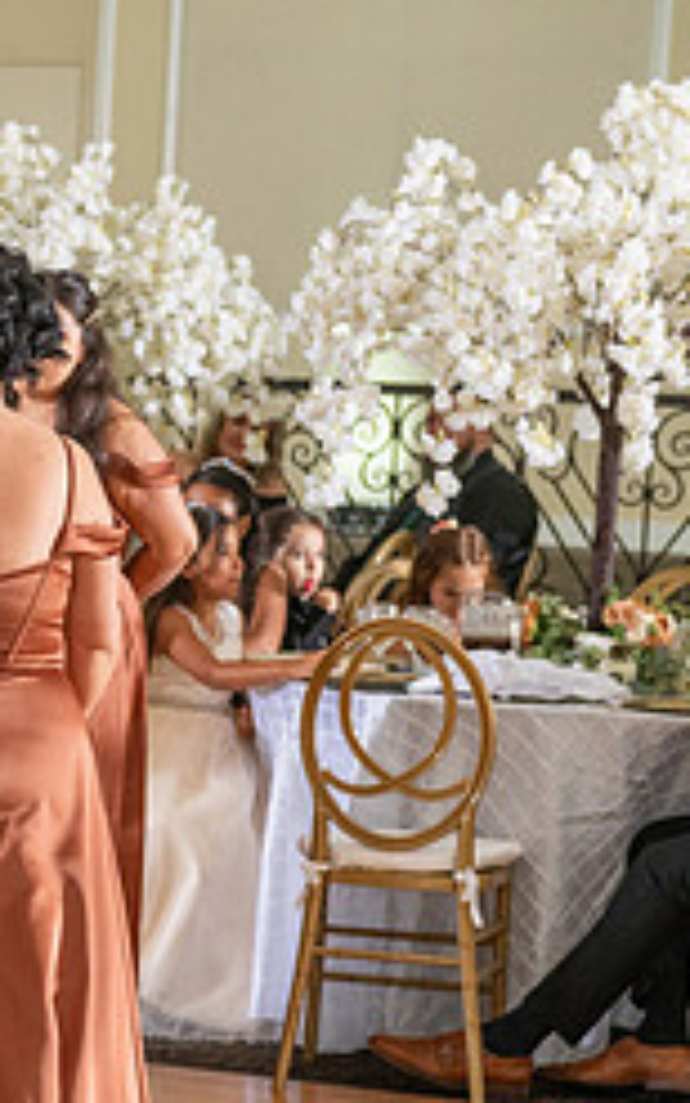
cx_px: -520
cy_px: 729
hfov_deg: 9.5
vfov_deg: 15.8
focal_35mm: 132
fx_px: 3967
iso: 800
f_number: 4
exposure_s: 1/160
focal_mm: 55
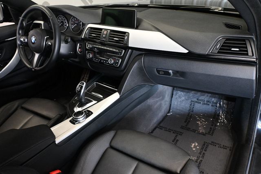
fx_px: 217
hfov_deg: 62.0
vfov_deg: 43.6
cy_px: 87
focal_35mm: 30
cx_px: 130
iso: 4000
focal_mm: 20
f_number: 3.8
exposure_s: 1/60
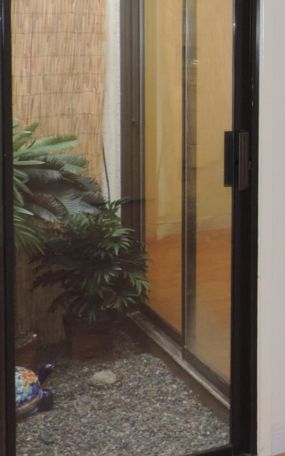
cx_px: 364
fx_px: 820
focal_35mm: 66
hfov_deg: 18.4
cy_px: 94
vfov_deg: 30.3
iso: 320
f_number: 3
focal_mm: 4.3
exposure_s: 1/40
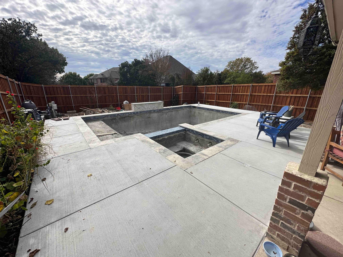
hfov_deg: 102.1
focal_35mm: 14
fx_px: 139
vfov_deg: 85.7
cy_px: 128
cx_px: 172
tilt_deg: -17.1
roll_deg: -0.5
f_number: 2.2
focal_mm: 2.22
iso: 50
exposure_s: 1/2506
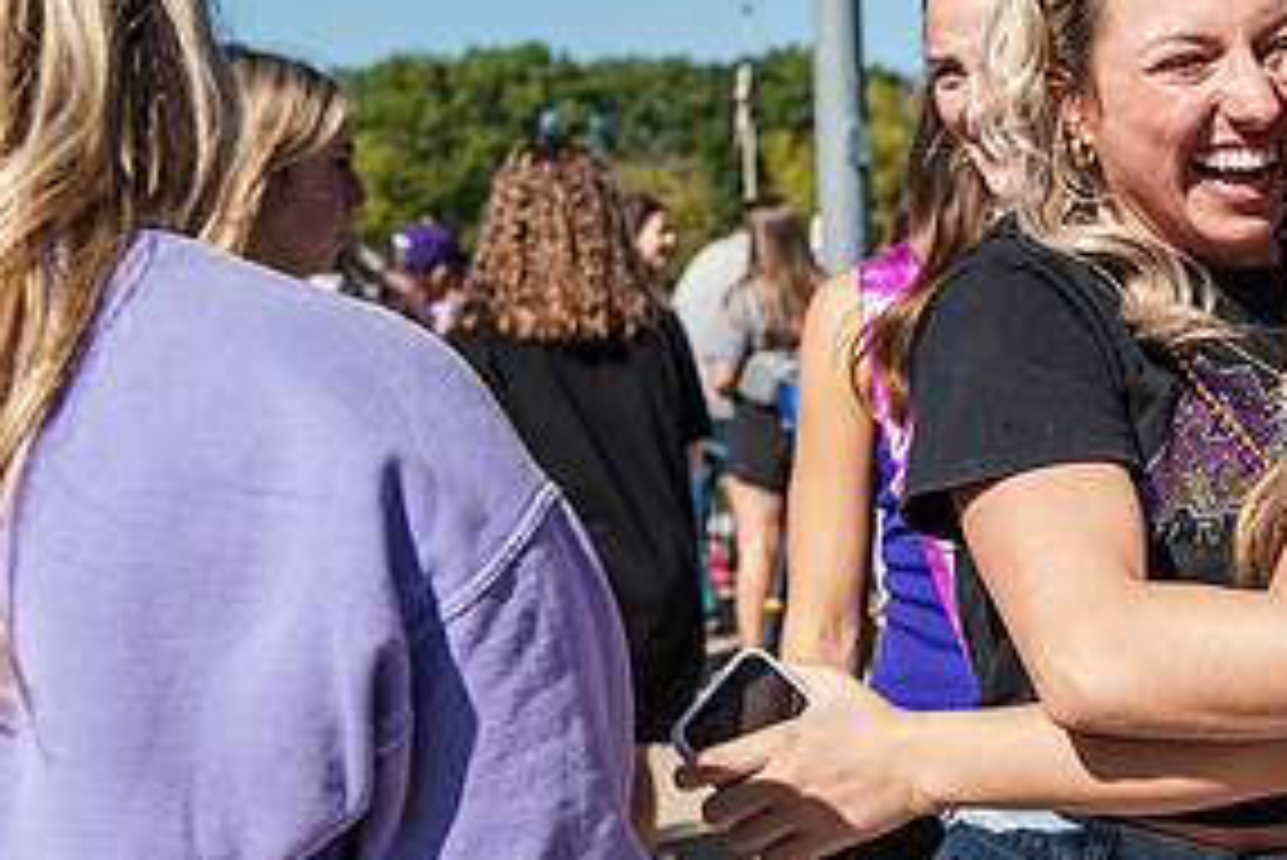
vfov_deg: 17.7
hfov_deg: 25.1
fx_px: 2754
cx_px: 1278
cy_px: 322
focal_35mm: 77
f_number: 5
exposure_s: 1/500
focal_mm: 38
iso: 125
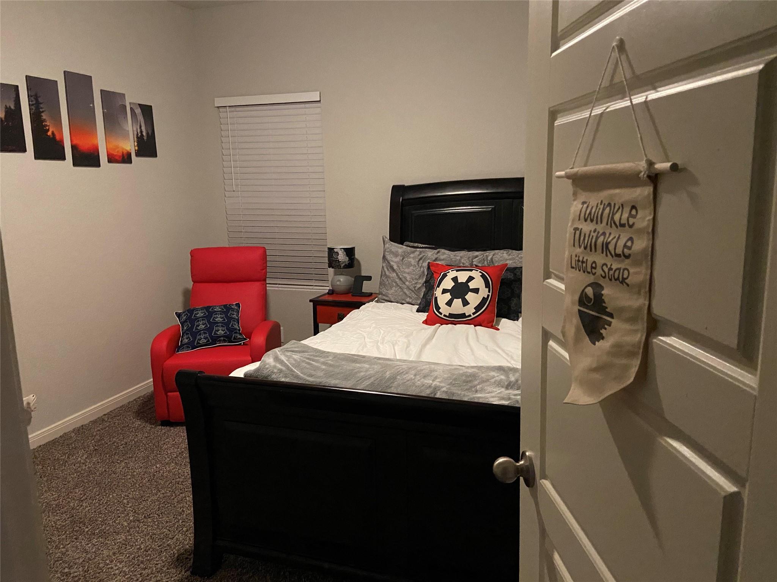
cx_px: 388
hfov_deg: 67.3
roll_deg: +0.7
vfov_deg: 53.1
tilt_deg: -9.4
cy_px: 291
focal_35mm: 26
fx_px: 584
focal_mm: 4.25
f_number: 1.8
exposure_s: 1/30
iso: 800
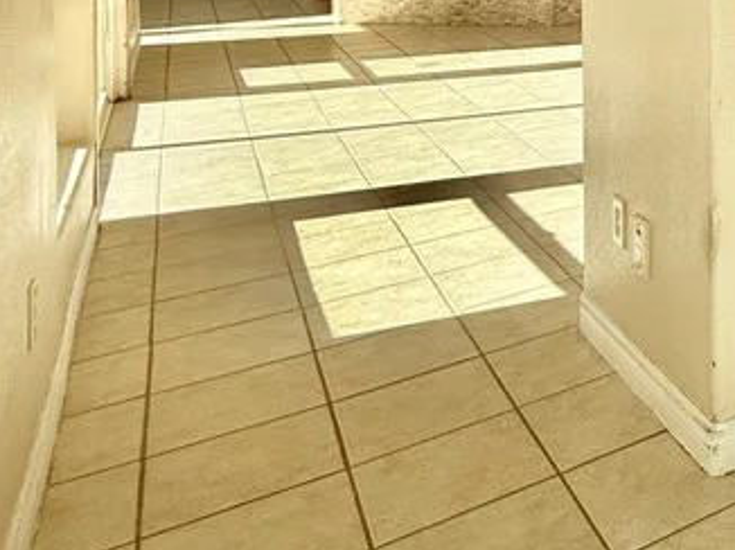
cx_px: 992
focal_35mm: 44
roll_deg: +0.4
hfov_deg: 31.3
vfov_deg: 28.5
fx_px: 934
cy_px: -113
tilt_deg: +0.3
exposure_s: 1/841
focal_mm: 2.22
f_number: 2.2
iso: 50
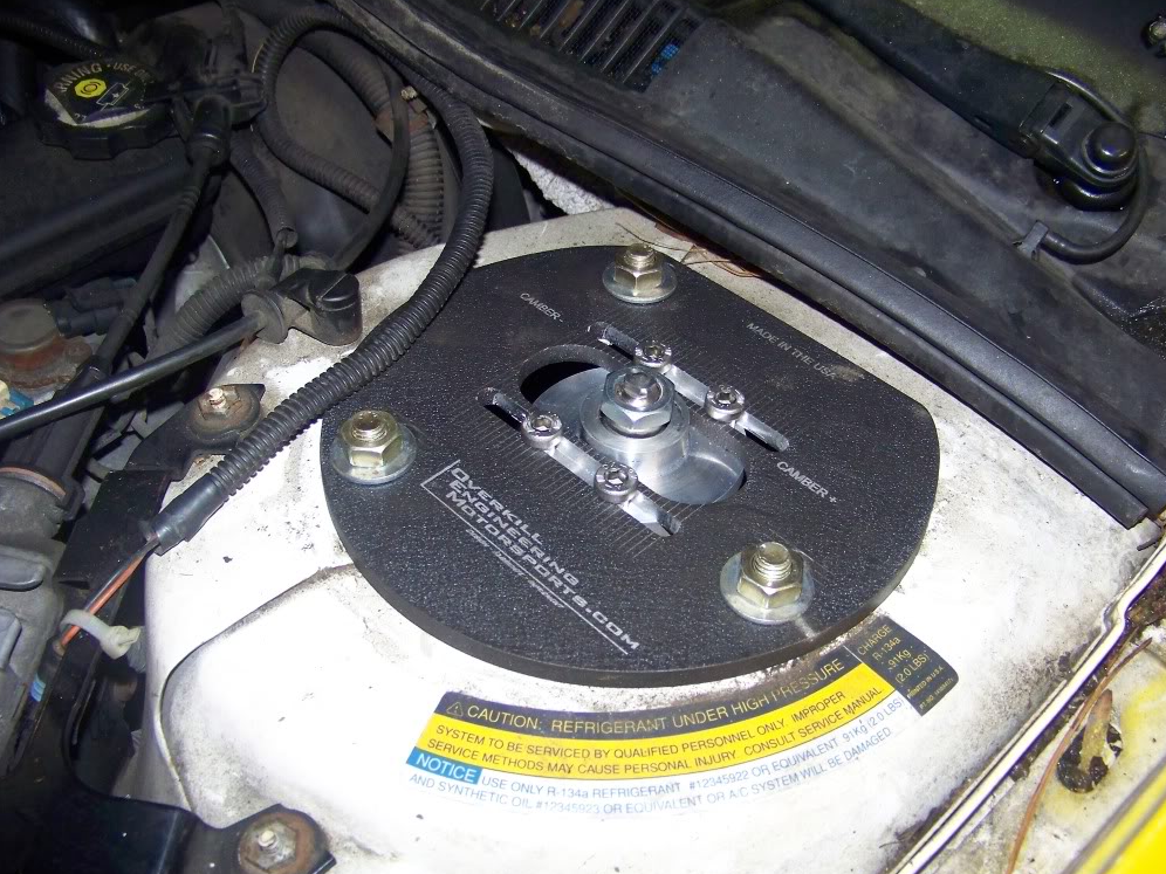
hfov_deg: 50.1
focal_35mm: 37
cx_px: 596
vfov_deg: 38.7
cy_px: 439
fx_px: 1246
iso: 200
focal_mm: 5.85
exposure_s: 1/30
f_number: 2.8
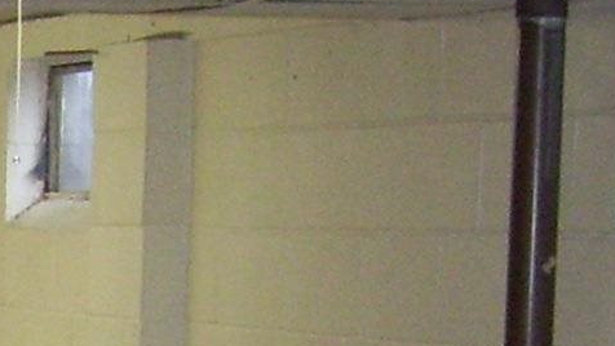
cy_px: 993
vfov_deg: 4.9
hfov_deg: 8.7
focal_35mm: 235
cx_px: -590
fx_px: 3833
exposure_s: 1/60
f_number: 2.7
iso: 200
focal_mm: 6
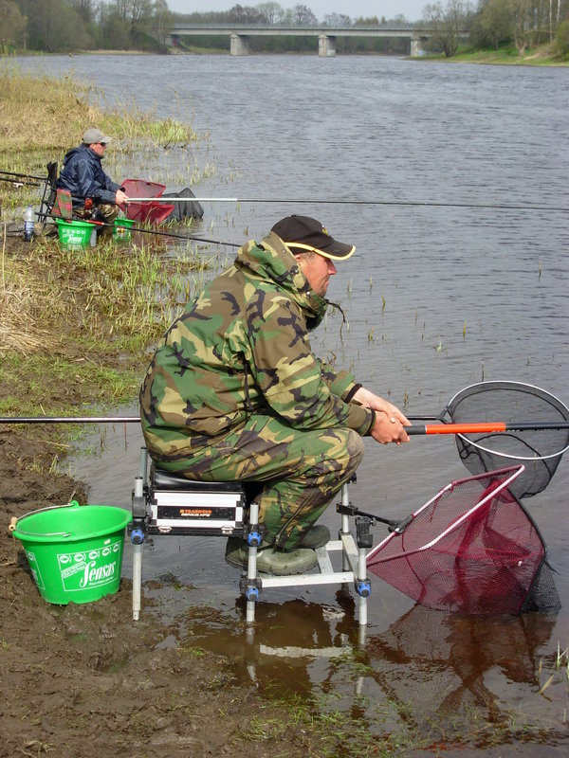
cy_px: 379
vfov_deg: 27.8
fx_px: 1534
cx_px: 284
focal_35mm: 70
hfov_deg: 21.0
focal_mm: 11.5
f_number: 3.5
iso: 50
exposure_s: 1/558
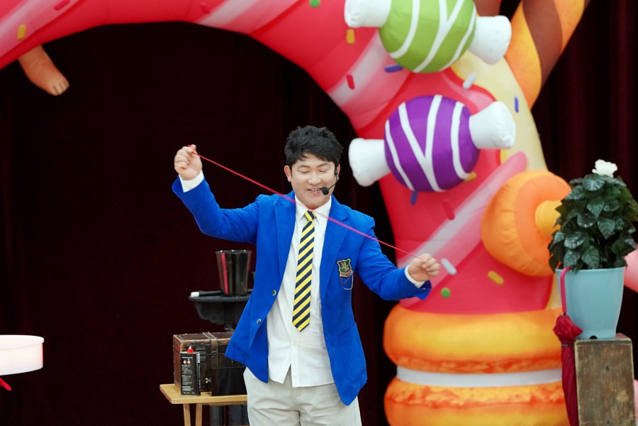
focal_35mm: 200
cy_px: 213
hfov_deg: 10.3
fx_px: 3544
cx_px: 319
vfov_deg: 6.9
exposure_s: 1/250
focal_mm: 200
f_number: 4
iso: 5000
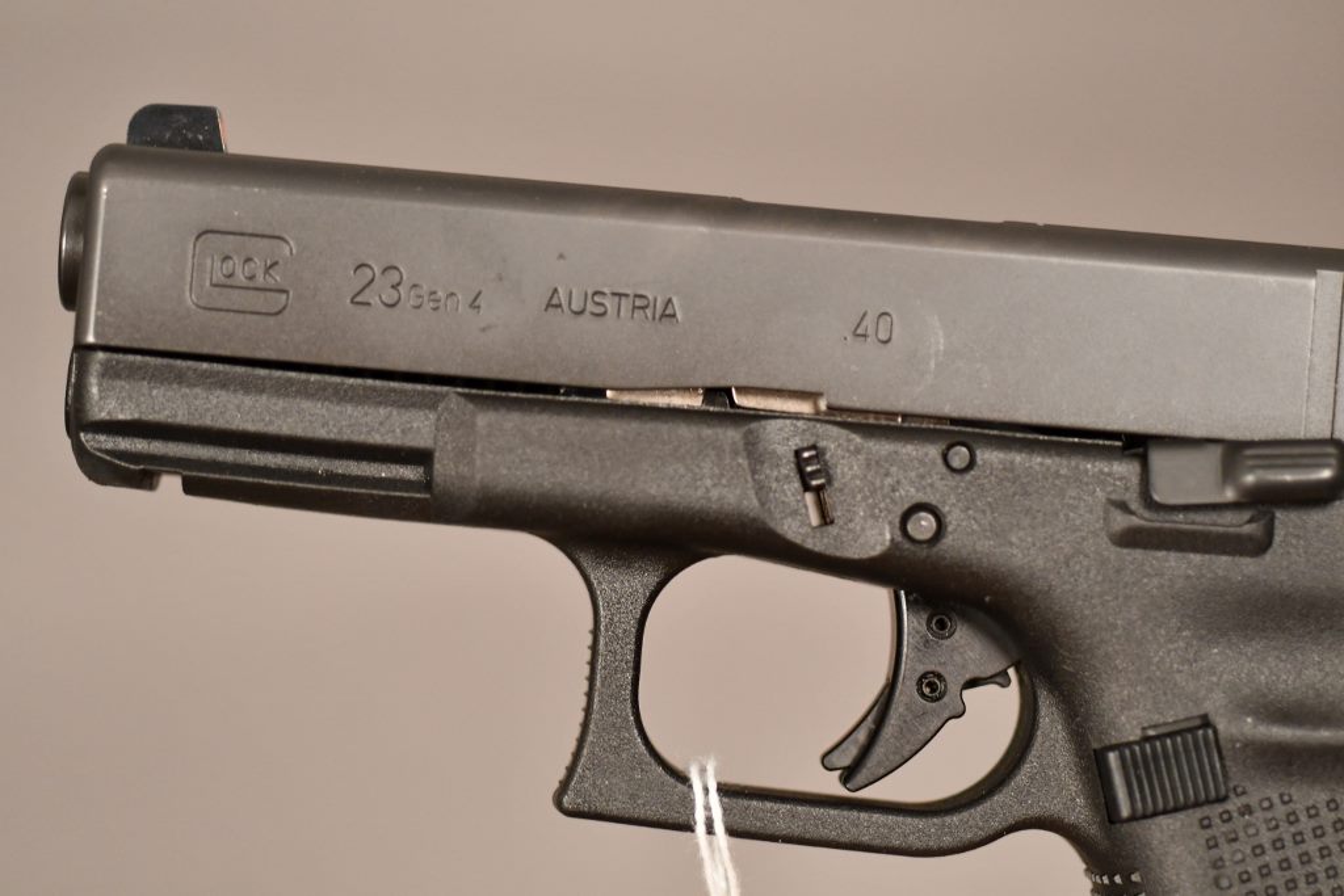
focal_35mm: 90
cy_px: 448
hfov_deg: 22.6
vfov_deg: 15.2
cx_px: 672
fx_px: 3360
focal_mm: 60
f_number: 3.2
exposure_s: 1/250
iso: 2200
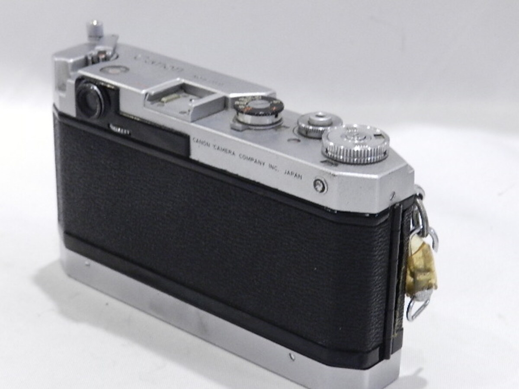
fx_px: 1259
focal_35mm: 84
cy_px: 194
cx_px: 260
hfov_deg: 23.3
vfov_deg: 17.6
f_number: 4.4
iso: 800
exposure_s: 1/50
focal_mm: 14.9
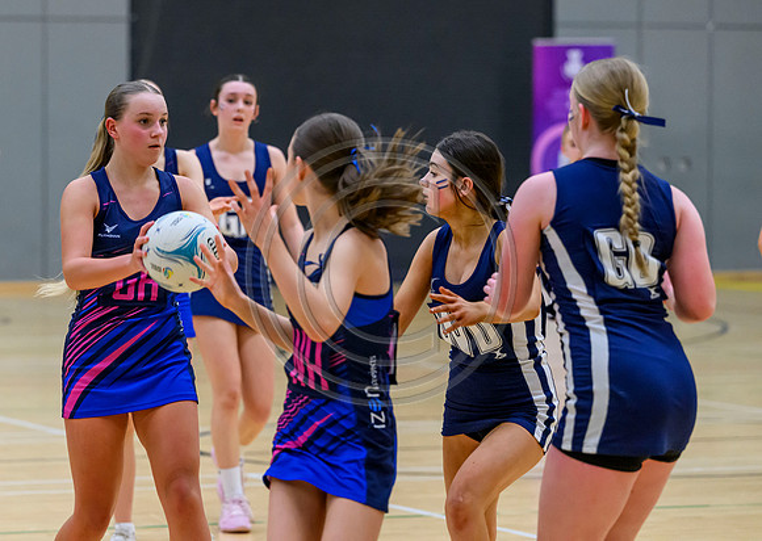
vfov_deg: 8.1
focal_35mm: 177
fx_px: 3814
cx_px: 253
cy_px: 202
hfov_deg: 11.4
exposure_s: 1/800
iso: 6400
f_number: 3.5
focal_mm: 135
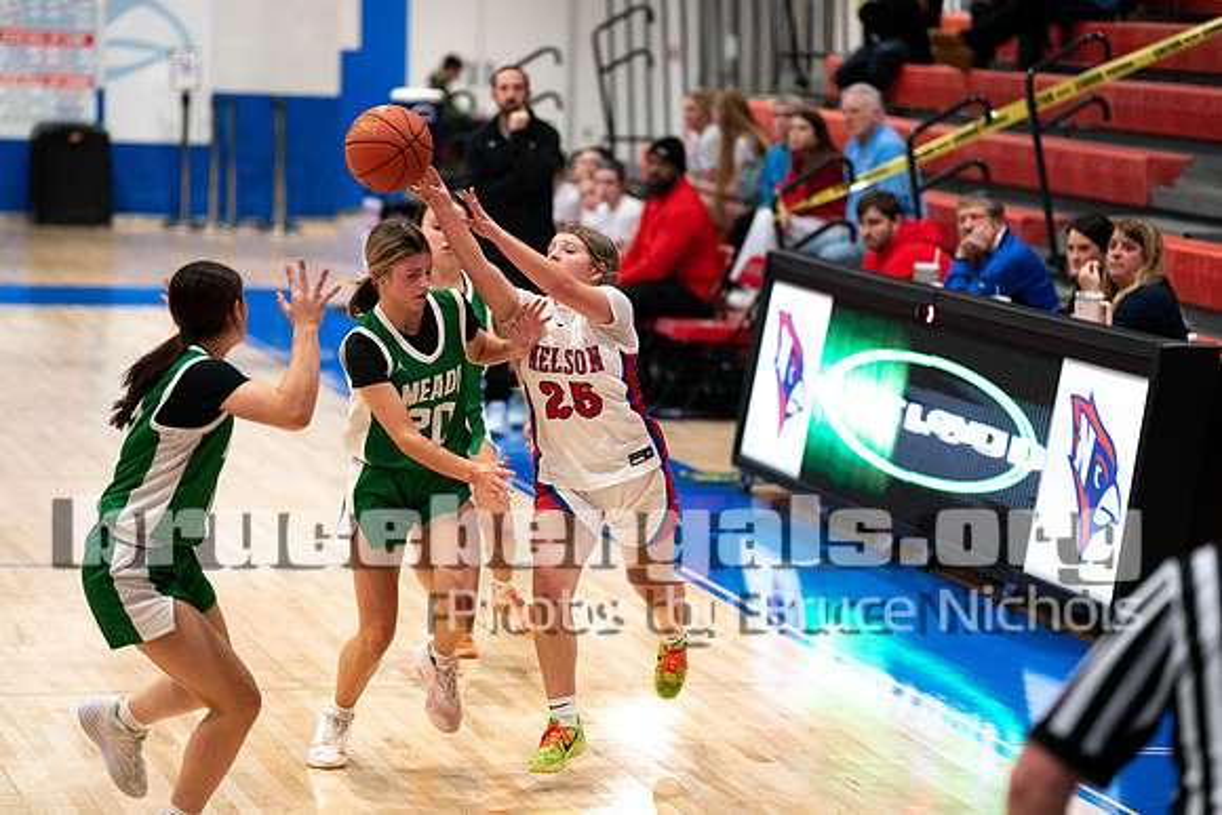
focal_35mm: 146
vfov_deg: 9.4
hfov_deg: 14.1
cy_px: 408
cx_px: 611
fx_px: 4957
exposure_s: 1/1000
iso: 4000
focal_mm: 146
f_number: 2.8
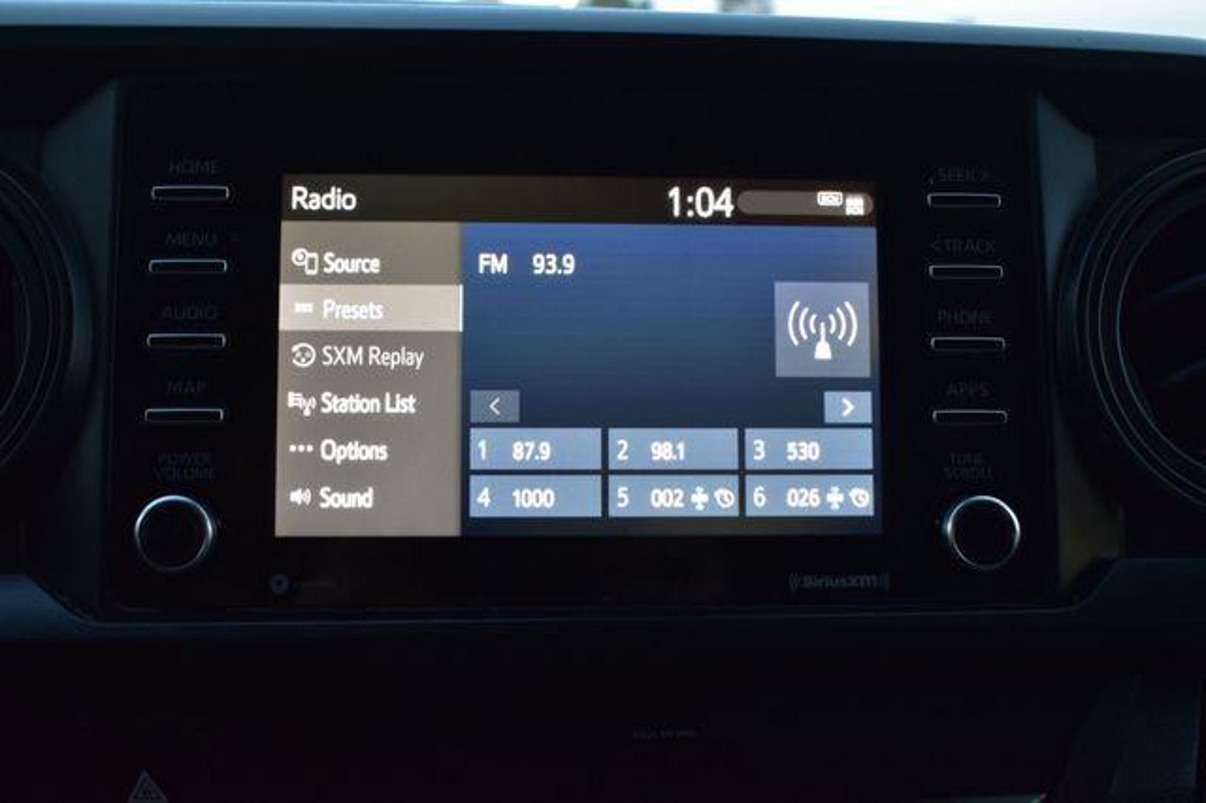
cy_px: 402
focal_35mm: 39
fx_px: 1306
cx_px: 603
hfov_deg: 49.6
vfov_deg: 34.2
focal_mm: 26
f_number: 6.3
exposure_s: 1/15
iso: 900
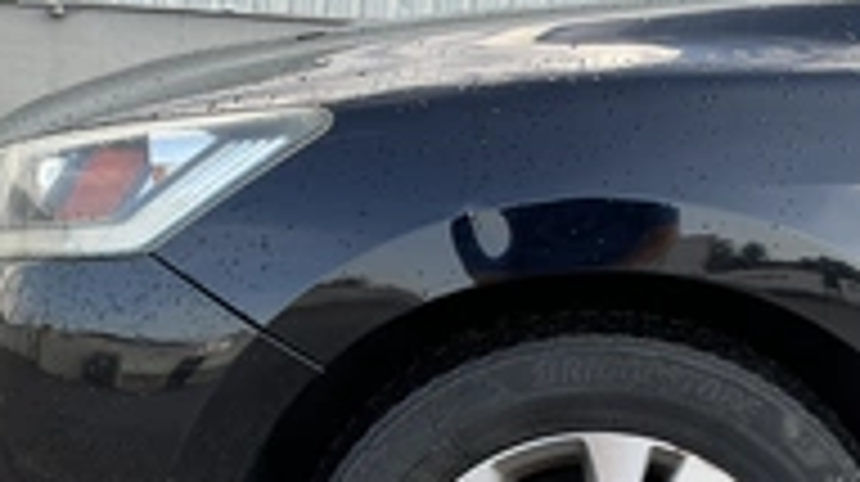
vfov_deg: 18.4
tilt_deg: -12.6
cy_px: 464
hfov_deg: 32.9
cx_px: 423
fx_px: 1458
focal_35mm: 64
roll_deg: -3.6
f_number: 1.8
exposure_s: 1/157
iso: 20
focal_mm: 3
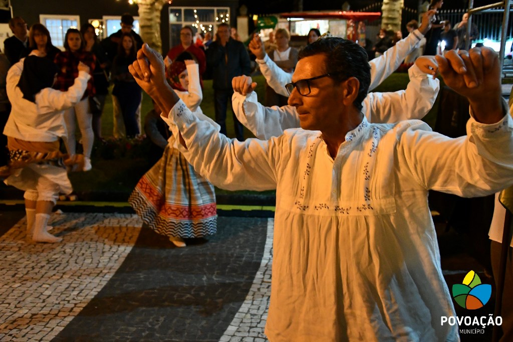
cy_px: 171
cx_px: 256
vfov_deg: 29.8
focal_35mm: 45
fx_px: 641
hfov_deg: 43.6
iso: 5600
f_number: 4.2
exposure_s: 1/60
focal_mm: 30
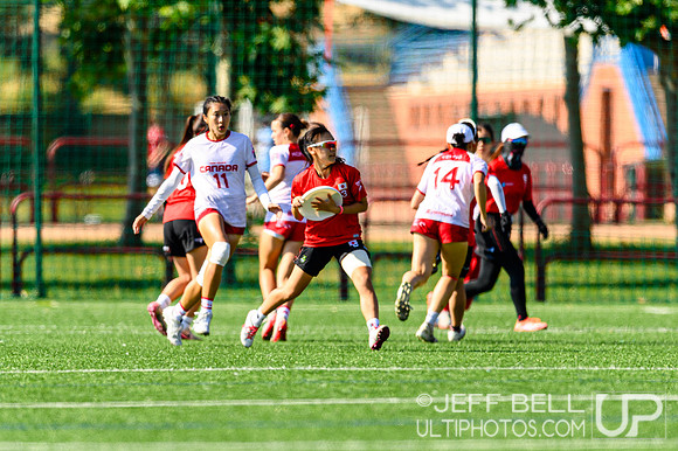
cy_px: 293
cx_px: 308
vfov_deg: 2.2
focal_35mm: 628
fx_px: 11812
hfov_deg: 3.3
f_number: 3.2
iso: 100
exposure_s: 1/1250
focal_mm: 400
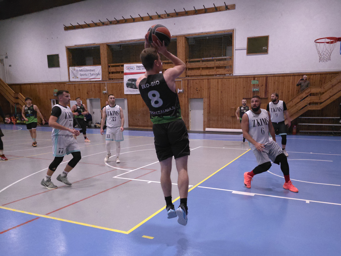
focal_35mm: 23
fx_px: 227
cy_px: 128
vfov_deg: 58.9
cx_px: 170
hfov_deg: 73.9
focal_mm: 6.3
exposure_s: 1/769
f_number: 1.7
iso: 1600
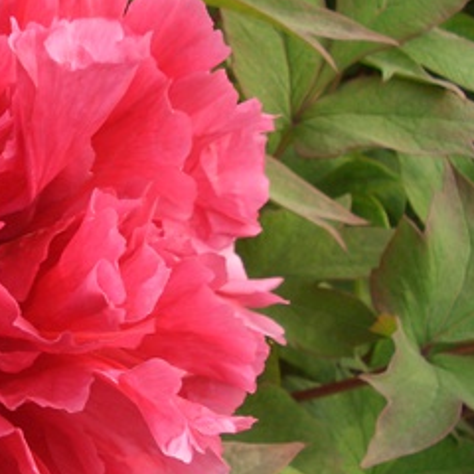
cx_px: -122
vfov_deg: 18.6
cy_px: 320
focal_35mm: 93
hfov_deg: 17.6
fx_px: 1441
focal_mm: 5.8
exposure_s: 1/400
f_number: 2.6
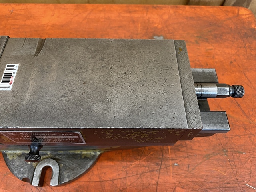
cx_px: 128
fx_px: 192
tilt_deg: -61.6
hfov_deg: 67.3
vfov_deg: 53.1
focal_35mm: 26
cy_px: 96
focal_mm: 4.25
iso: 200
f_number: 1.8
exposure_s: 1/60
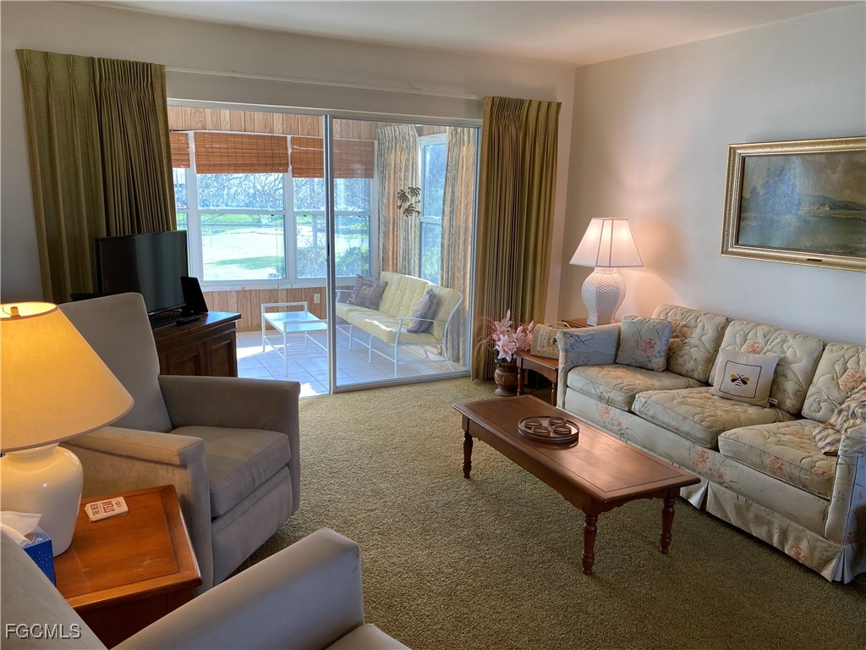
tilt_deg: -12.4
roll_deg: -1.6
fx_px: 650
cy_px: 325
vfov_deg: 53.1
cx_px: 433
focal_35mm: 26
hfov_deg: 67.3
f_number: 1.8
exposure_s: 1/120
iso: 80
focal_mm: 4.25
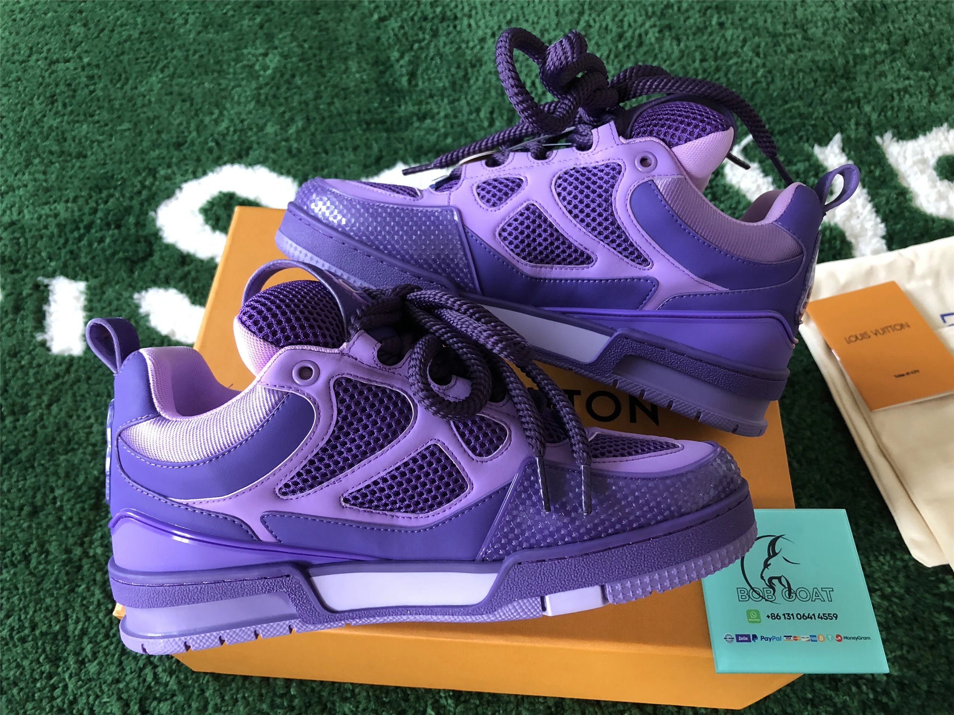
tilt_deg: -56.2
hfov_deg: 63.4
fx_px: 772
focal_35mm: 28
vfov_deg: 49.7
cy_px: 358
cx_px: 477
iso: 80
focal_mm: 4
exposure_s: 1/15
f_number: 1.8
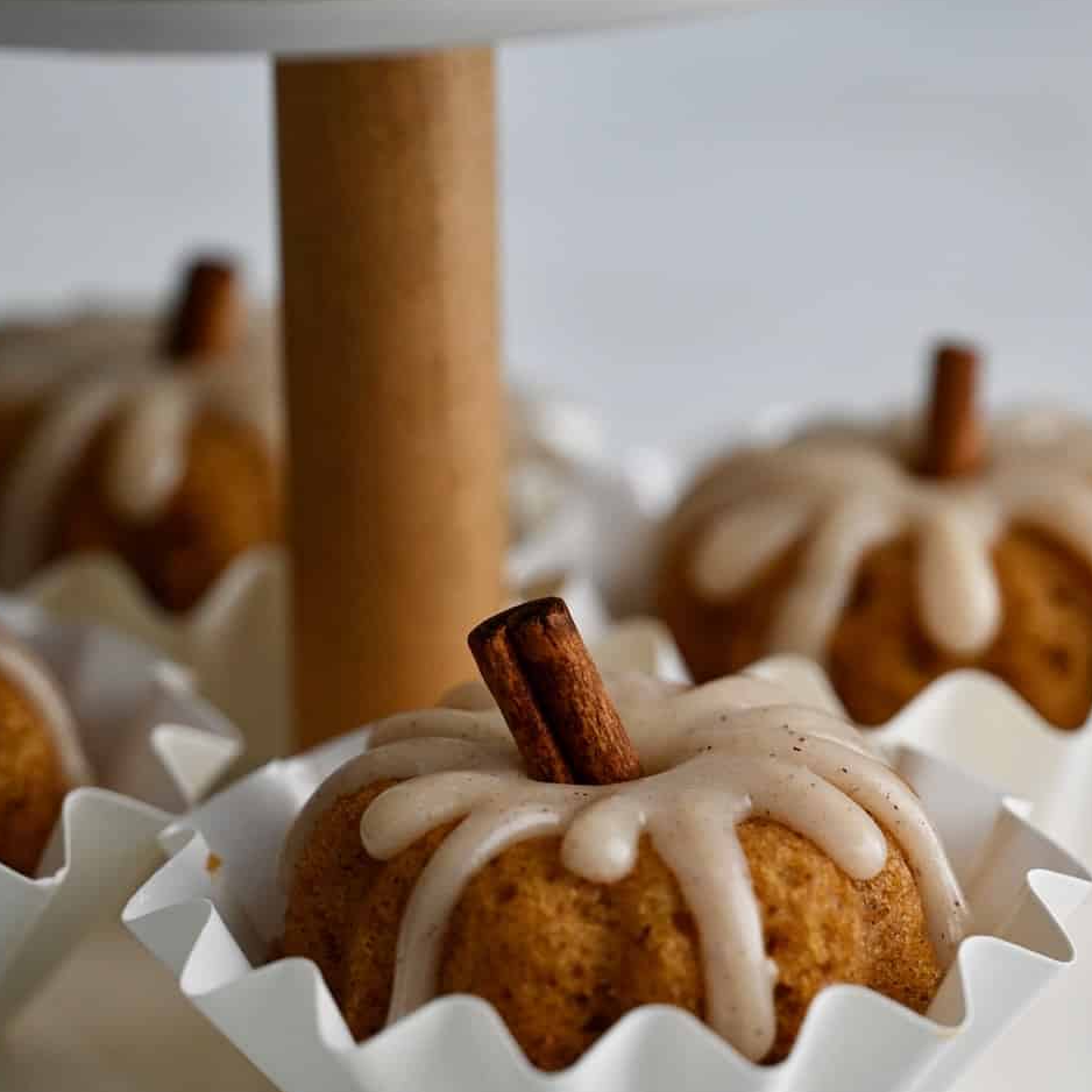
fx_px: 9166
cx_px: 686
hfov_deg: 6.8
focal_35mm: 257
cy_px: 797
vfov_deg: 6.8
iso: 400
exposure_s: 1/200
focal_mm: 105
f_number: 3
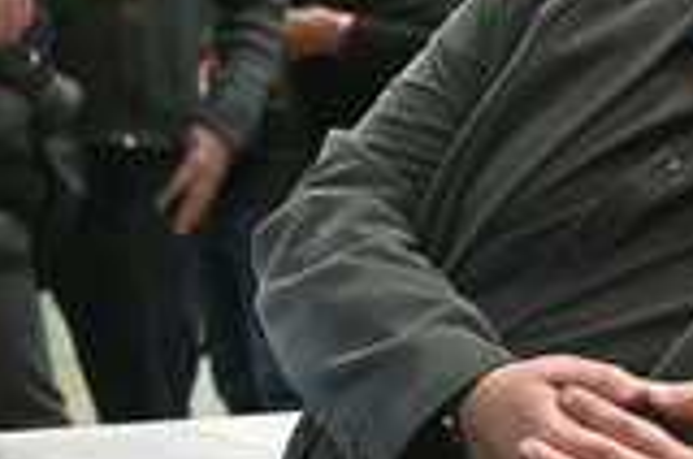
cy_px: 191
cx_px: 829
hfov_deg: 15.9
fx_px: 2382
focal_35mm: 124
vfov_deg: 11.0
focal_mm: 44
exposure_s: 1/160
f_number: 5
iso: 8000
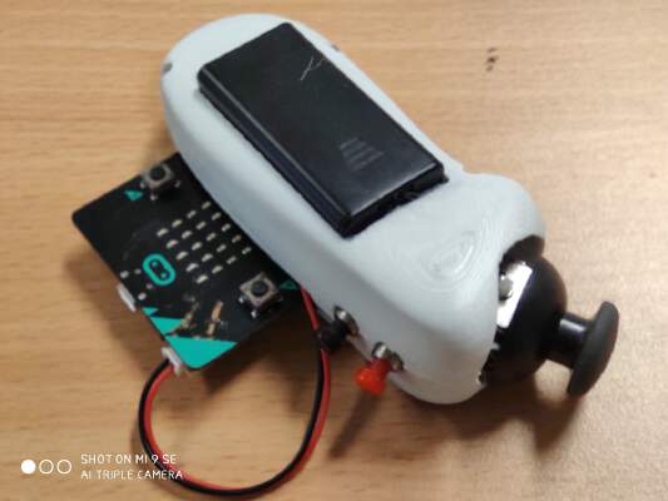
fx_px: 1004
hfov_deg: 36.8
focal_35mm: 52
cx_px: 334
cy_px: 250
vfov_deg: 28.0
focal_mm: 5.55
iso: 664
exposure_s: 1/50
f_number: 2.4
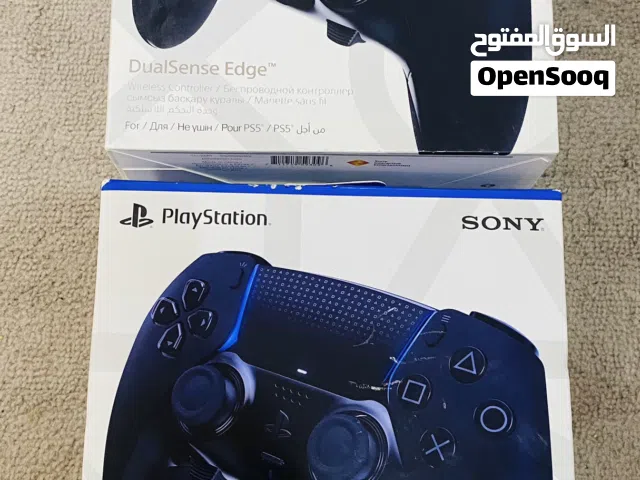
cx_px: 320
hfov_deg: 67.3
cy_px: 240
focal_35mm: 26
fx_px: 481
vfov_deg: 53.1
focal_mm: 4.25
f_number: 1.8
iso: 200
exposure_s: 1/60
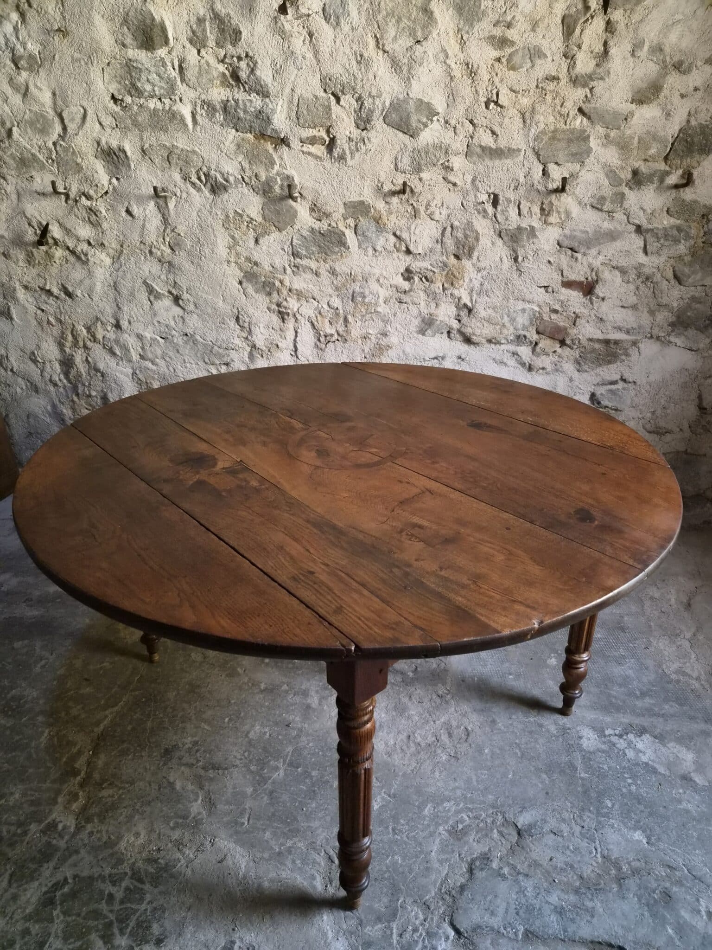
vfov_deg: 73.9
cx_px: 356
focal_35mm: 23
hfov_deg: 58.9
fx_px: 631
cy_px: 475
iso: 2500
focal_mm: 5.4
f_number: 1.8
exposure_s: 1/100
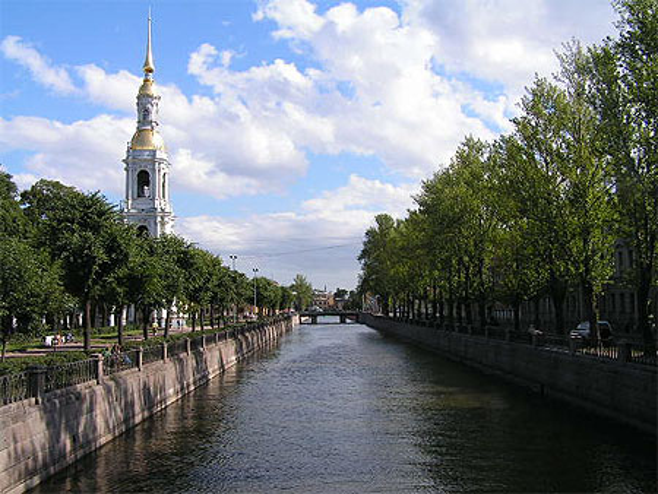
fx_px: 723
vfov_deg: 37.8
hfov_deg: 49.0
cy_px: 247
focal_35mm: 38
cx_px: 329
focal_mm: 6.3
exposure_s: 1/400
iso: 50
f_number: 5.6
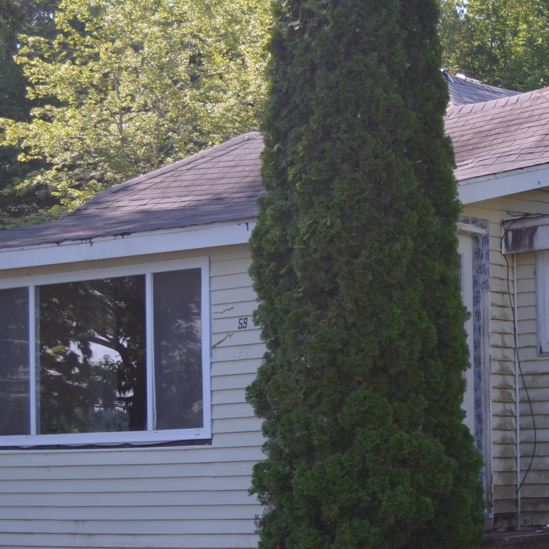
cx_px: 458
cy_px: 329
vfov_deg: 17.2
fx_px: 1812
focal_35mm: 101
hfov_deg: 17.1
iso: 200
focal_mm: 30
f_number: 4.5
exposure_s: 1/500
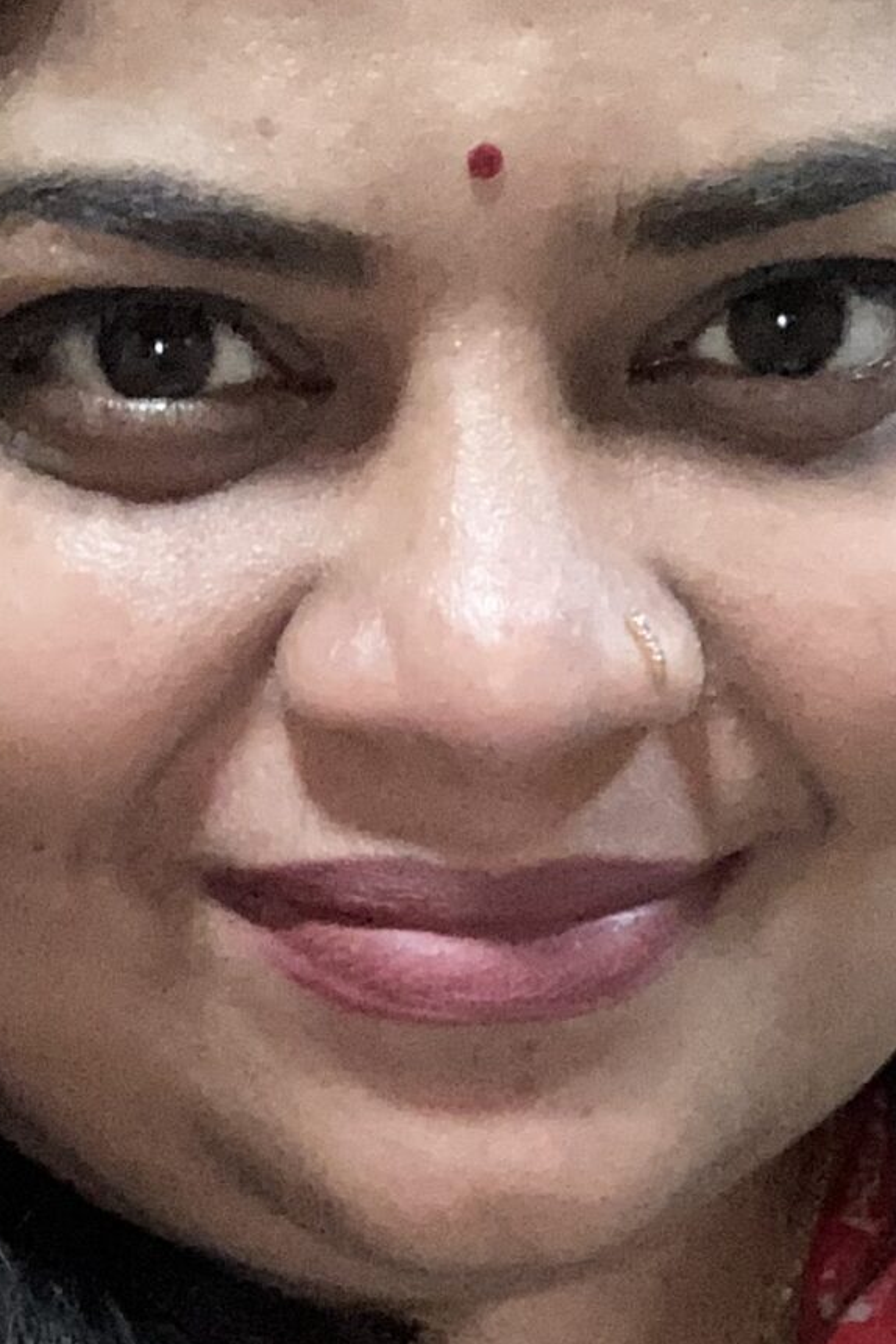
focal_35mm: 99
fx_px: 3696
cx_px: 377
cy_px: 1558
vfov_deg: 19.5
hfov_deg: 13.8
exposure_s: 1/22
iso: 400
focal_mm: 2.87
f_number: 2.2
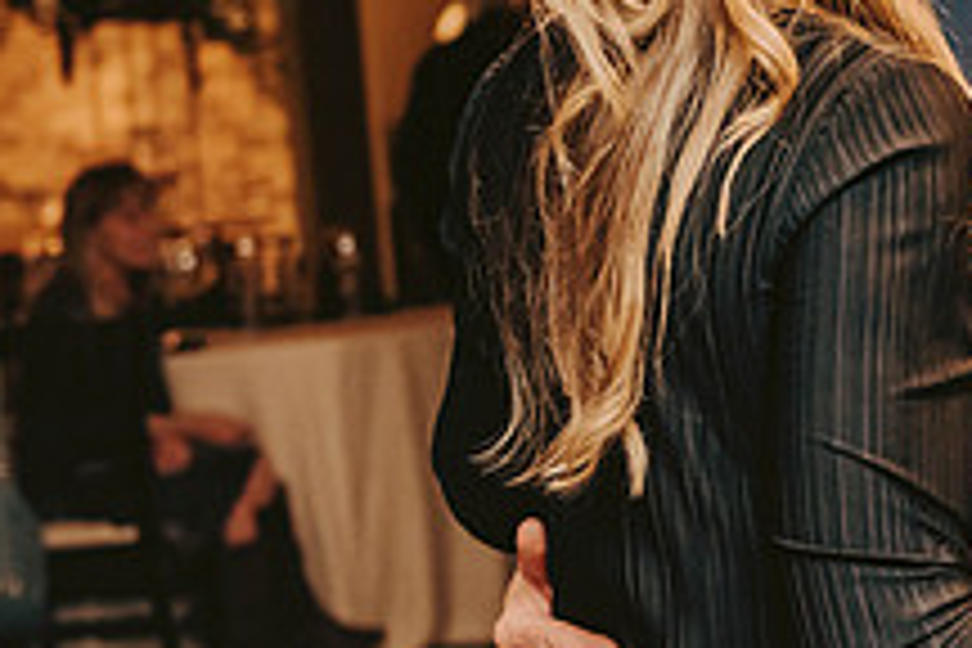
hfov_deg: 15.5
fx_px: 3483
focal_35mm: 129
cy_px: 106
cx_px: 1048
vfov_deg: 10.6
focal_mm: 48
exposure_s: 1/200
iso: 2000
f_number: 3.2
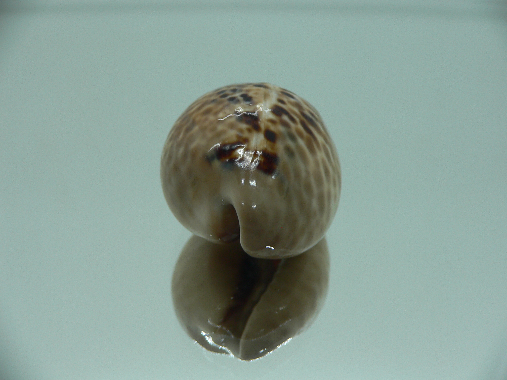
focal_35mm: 35
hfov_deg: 52.6
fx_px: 513
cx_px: 254
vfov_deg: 40.7
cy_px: 190
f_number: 2.8
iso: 80
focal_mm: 4.6
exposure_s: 1/60
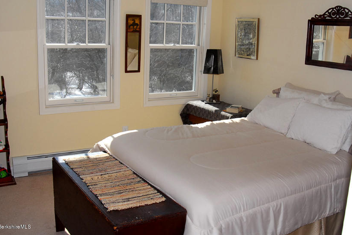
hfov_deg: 50.6
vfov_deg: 35.1
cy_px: 113
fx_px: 372
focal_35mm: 38
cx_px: 181
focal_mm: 24
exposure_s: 1/250
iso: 400
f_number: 9
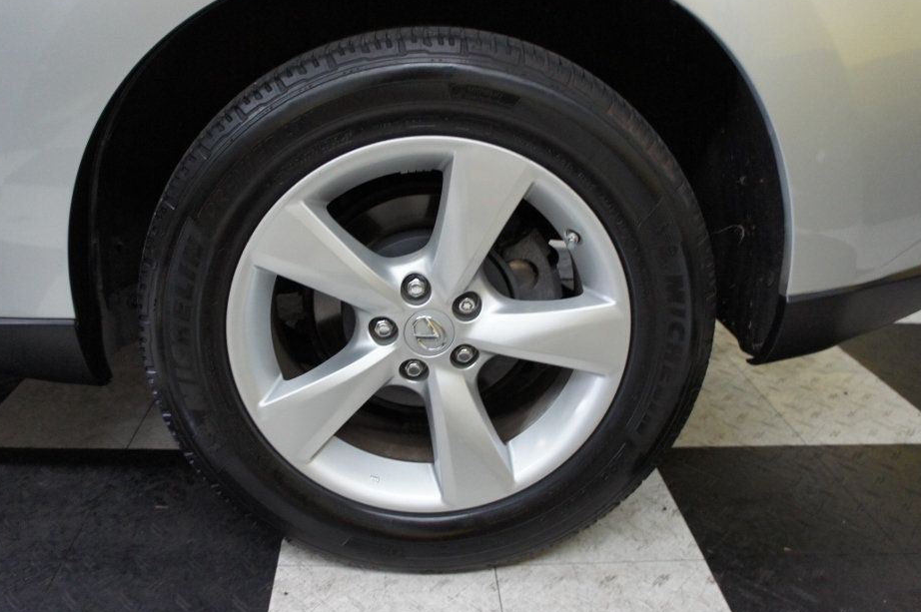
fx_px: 767
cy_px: 278
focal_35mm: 30
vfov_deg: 43.5
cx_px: 418
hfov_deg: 61.9
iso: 1600
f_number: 3.5
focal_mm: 18
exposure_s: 1/80
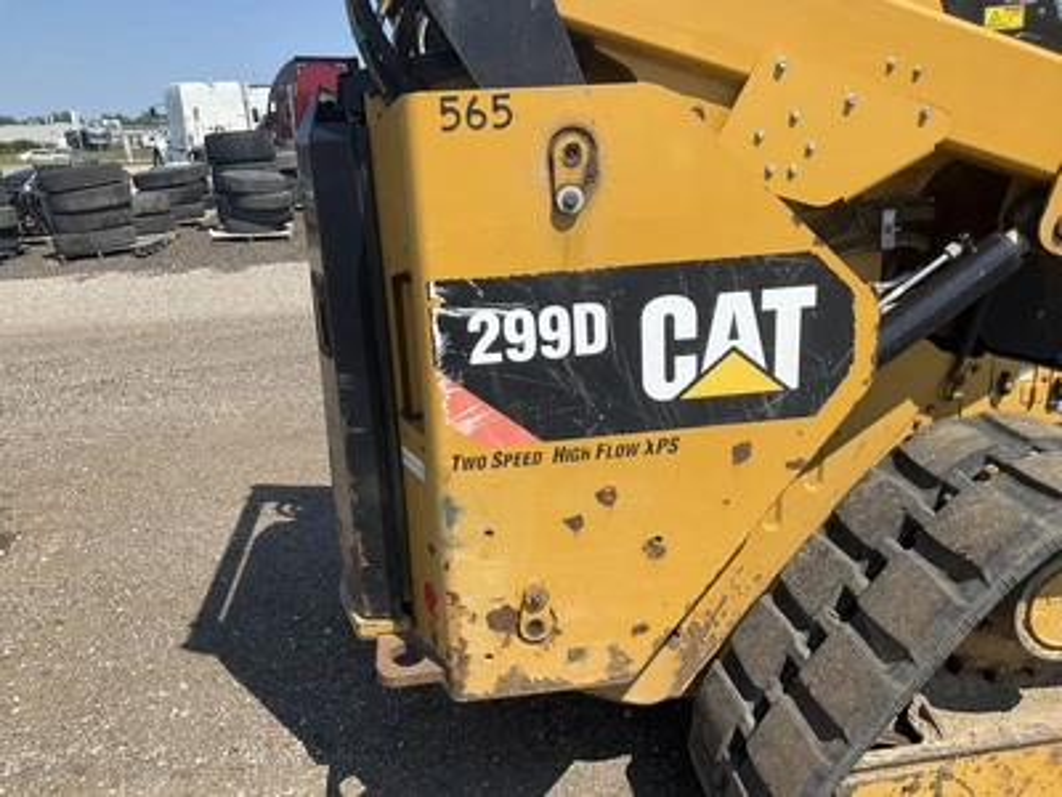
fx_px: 890
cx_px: 531
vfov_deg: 48.2
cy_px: 398
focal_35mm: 29
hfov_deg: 61.7
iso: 25
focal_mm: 3
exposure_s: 1/1534
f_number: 1.8
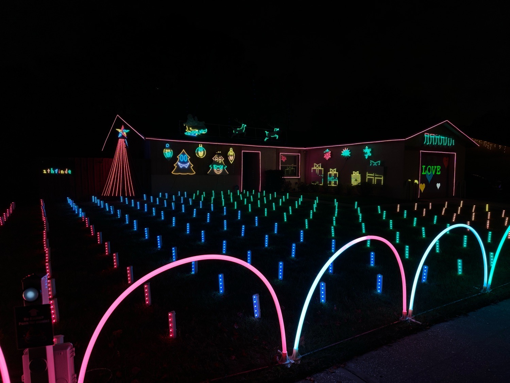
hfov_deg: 71.6
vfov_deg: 56.8
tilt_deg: -3.3
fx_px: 354
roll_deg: -0.3
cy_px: 192
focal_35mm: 24
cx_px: 255
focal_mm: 6.86
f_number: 1.78
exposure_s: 1/56
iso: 400
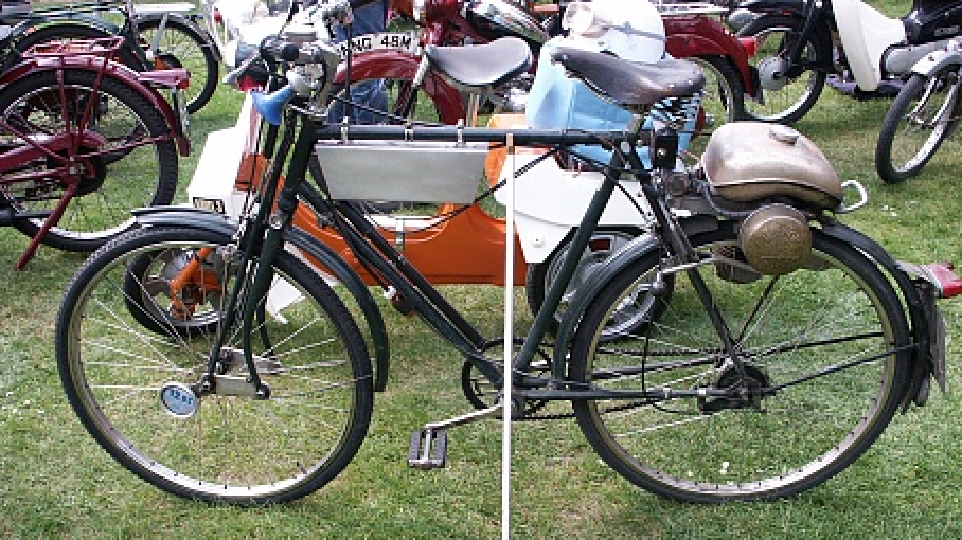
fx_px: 943
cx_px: 493
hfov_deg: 54.0
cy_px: 271
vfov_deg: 32.0
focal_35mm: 37
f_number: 4.5
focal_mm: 8.73
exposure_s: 1/125
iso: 100
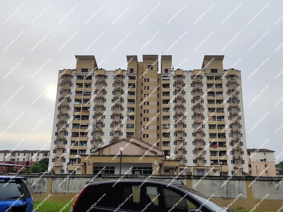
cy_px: 106
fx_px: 188
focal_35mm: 23
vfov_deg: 58.9
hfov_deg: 73.9
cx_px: 142
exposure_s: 1/370
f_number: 1.65
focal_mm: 6.19
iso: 50
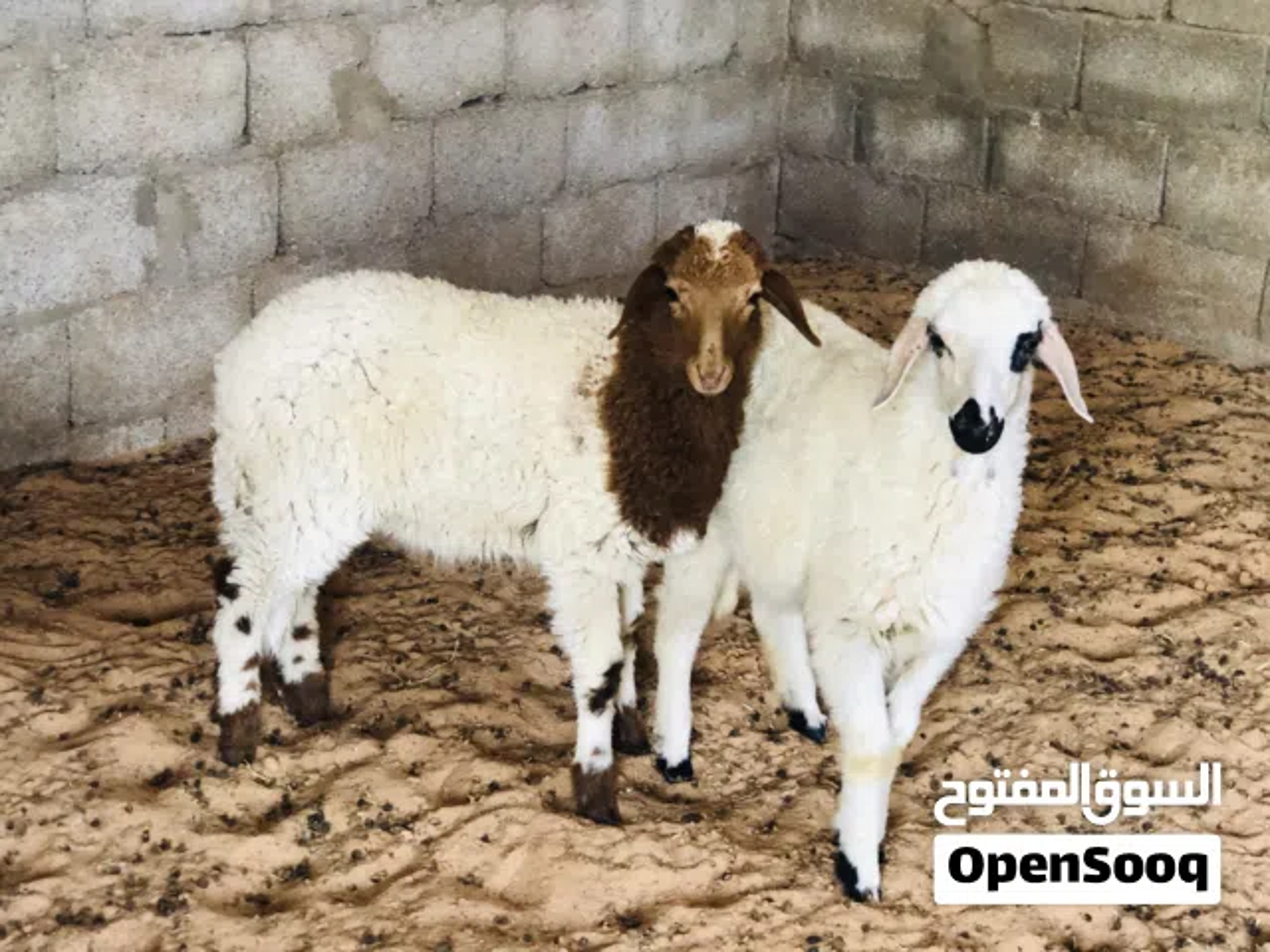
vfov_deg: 25.7
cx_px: 635
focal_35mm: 57
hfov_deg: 33.8
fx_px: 2091
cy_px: 476
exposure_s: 1/30
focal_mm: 6.6
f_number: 2.8
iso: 200
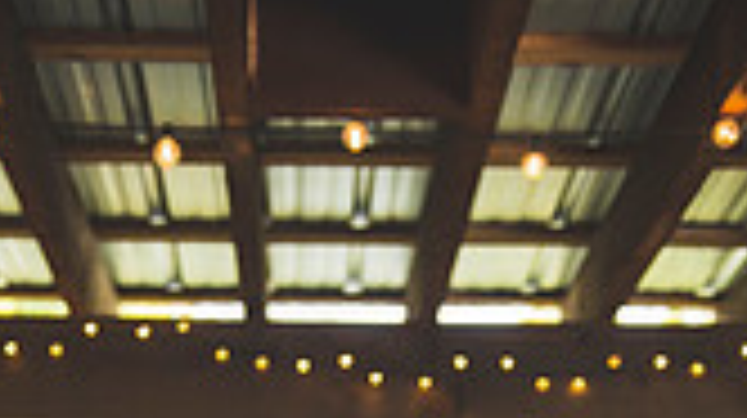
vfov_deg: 9.8
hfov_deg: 19.8
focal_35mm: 108
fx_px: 2137
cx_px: 292
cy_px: 1002
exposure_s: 1/100
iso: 250
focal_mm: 38
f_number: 2.8
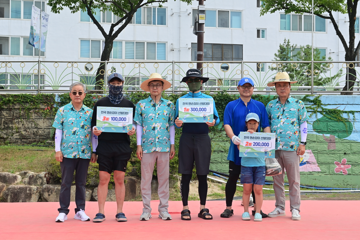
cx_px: 180
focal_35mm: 58
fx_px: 580
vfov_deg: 23.4
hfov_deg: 34.5
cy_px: 120
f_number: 8
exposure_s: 1/200
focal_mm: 58
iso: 250
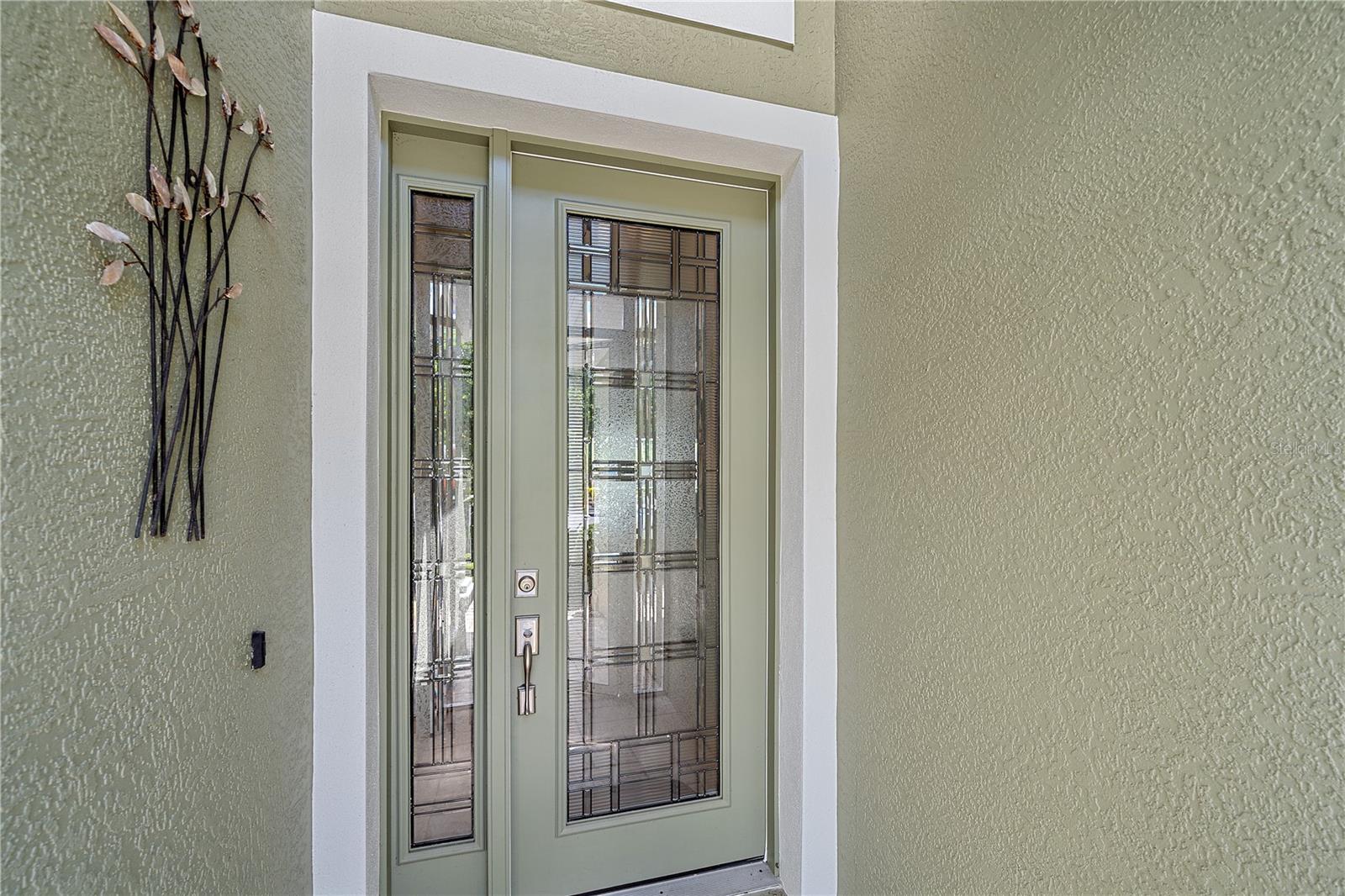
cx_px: 672
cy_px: 448
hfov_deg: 104.3
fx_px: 523
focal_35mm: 14
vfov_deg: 81.2
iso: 200
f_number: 8
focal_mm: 14
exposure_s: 1/15
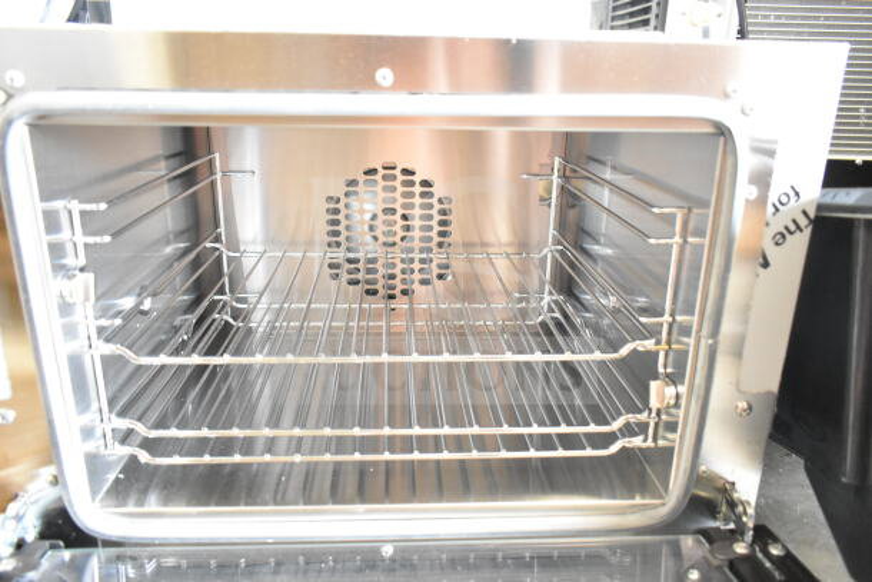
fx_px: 654
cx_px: 436
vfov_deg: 48.0
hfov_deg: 67.4
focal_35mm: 27
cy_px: 291
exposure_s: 1/30
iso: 5000
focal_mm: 18
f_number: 3.5
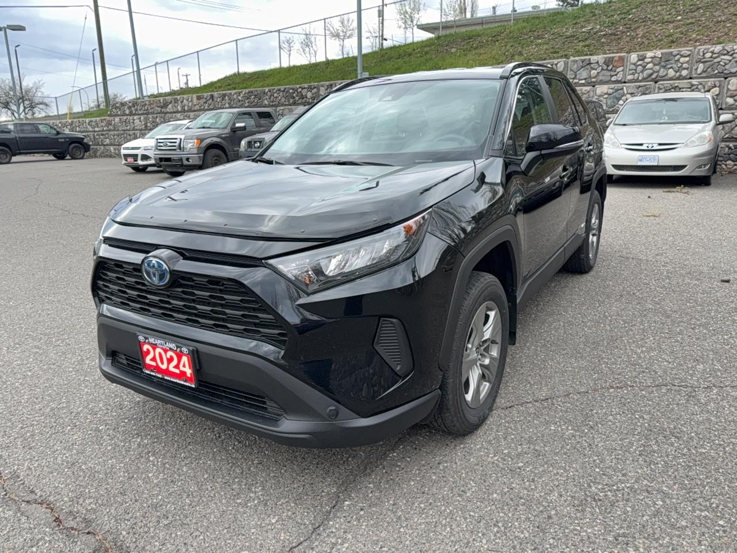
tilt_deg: -14.0
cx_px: 368
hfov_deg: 71.6
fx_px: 511
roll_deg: -0.1
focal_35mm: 24
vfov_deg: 56.8
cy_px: 276
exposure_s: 1/1133
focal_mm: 6.76
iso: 50
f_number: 1.78
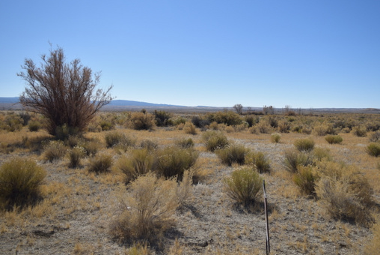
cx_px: 216
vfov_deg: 38.8
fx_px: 359
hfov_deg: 55.5
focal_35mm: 34
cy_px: 101
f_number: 3.5
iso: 200
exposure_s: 1/4000
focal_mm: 18
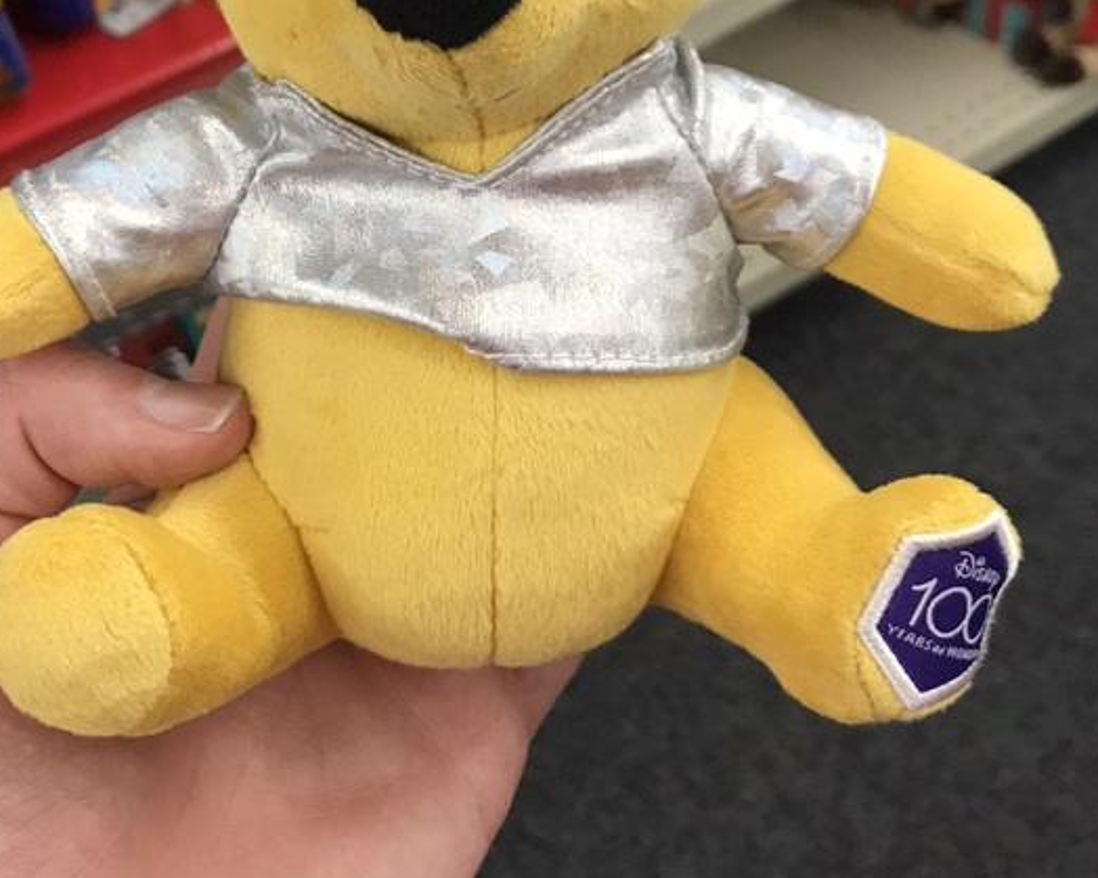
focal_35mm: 48
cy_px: 191
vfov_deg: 30.8
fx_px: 1560
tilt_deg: -47.9
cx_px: 474
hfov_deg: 38.7
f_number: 1.8
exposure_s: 1/30
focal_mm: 3.99
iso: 25
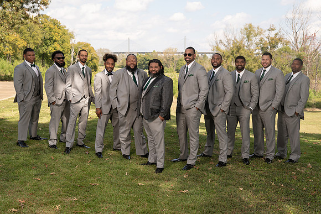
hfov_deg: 38.1
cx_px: 166
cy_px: 107
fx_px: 465
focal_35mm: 52
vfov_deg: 25.9
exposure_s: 1/250
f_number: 5.6
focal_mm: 49
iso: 100
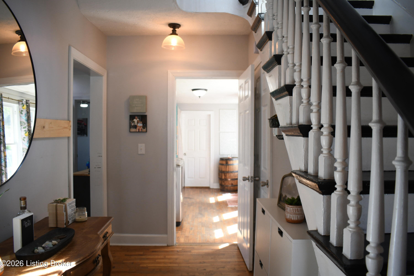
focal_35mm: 27
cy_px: 138
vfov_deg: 47.9
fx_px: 310
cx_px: 207
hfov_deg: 67.4
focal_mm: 18
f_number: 3.5
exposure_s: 1/160
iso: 500
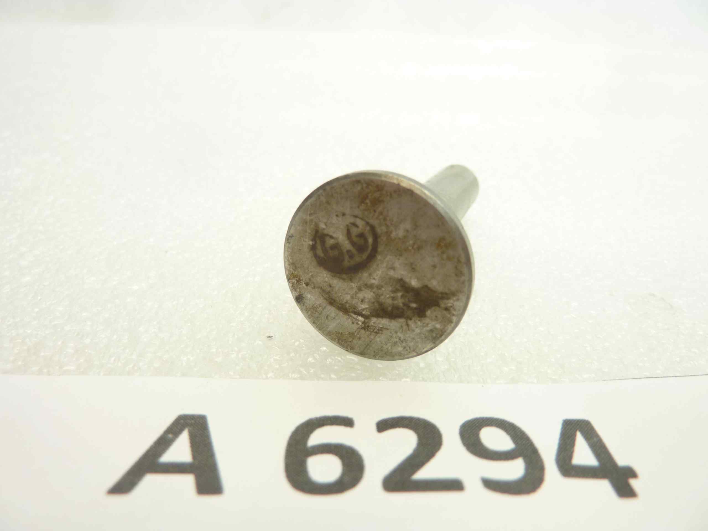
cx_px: 354
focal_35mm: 25
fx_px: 511
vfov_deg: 54.9
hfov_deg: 69.4
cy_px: 266
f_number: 3.3
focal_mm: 4.1
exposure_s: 1/15
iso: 80
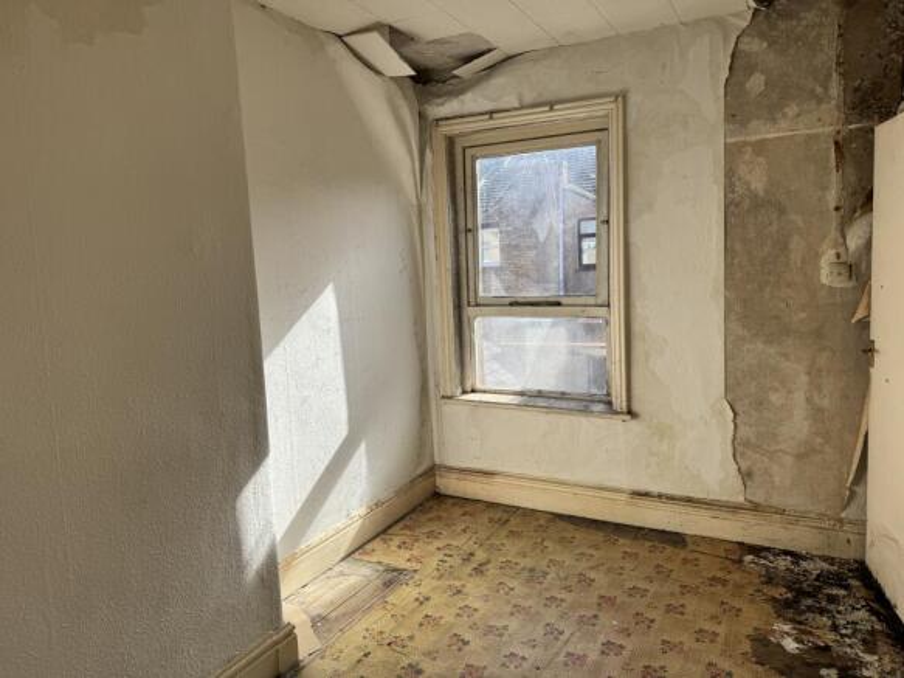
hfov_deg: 71.6
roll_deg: +3.1
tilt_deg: -5.6
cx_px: 452
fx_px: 627
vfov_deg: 56.8
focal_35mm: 24
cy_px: 339
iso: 80
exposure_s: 1/1172
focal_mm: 6.76
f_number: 1.78
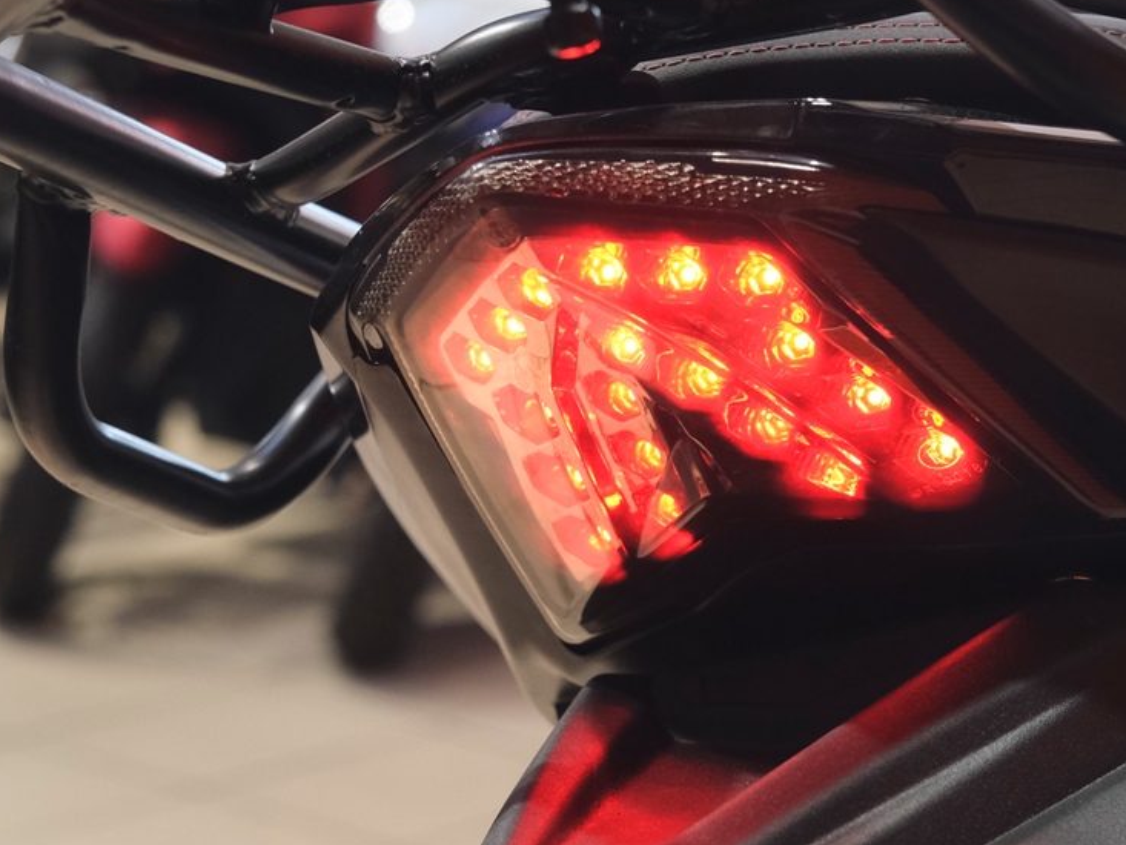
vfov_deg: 13.8
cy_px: 465
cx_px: 797
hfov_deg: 18.3
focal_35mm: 107
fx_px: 3481
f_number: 4
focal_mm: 34.2
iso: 1600
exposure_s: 1/100
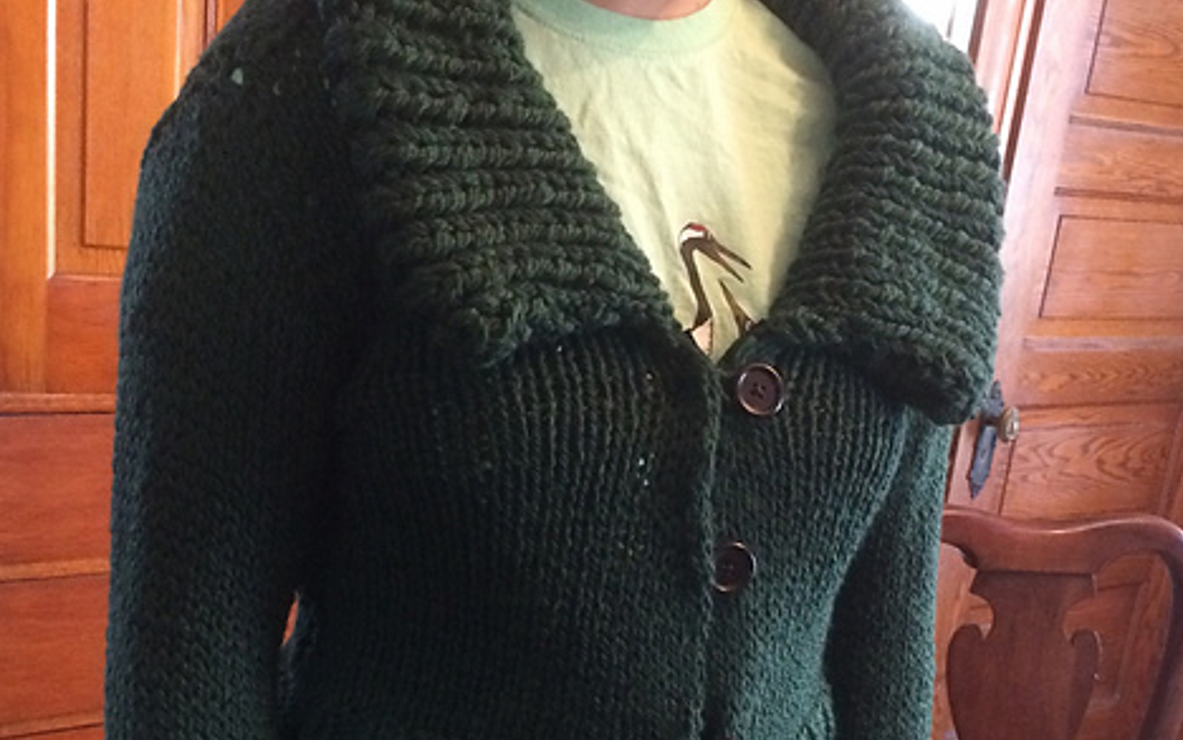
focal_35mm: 42
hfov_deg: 47.2
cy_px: 649
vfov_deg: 29.5
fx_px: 1355
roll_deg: +2.4
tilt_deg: -18.8
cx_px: 602
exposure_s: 1/20
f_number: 2.2
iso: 320
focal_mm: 4.15
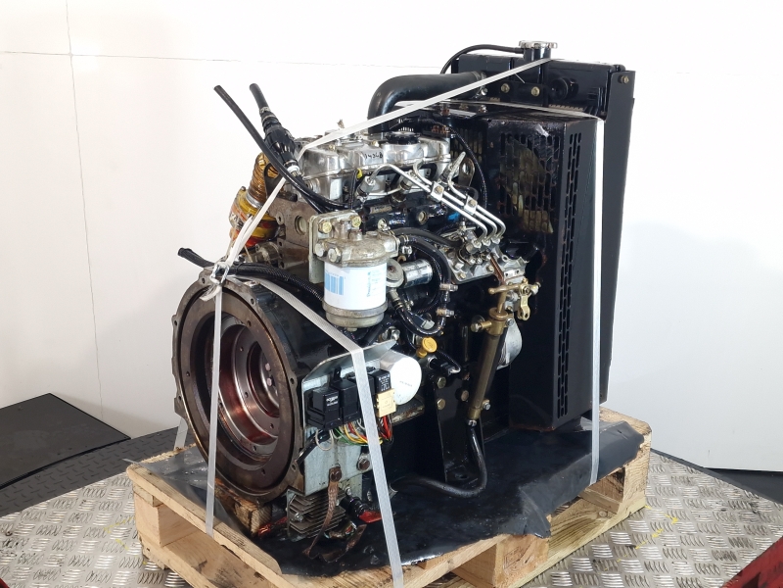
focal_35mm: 23
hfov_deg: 73.9
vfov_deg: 58.9
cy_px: 294
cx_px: 392
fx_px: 520
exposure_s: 1/50
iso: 80
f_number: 1.8
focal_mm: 6.4
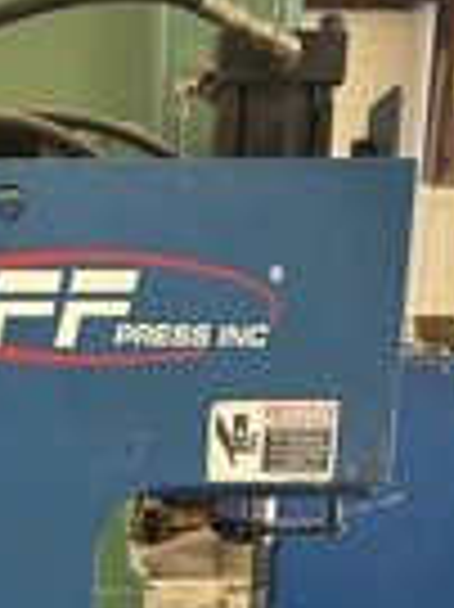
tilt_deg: -21.0
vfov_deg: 21.7
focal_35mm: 77
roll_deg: +0.7
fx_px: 1349
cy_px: 878
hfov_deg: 18.8
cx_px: 45
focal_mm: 5.7
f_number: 1.5
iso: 250
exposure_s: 1/60
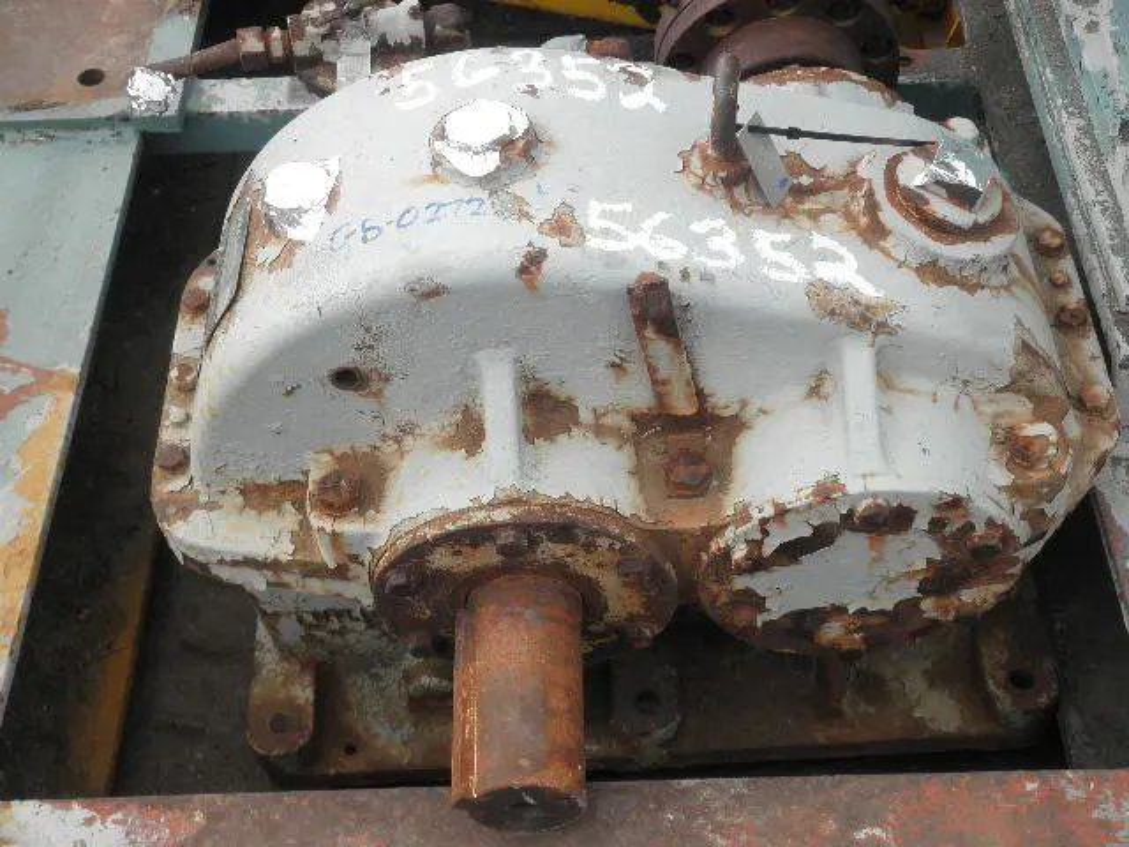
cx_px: 564
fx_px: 1435
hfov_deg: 42.9
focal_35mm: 44
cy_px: 424
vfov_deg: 32.9
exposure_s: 1/320
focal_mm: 7.9
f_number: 3.4
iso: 64
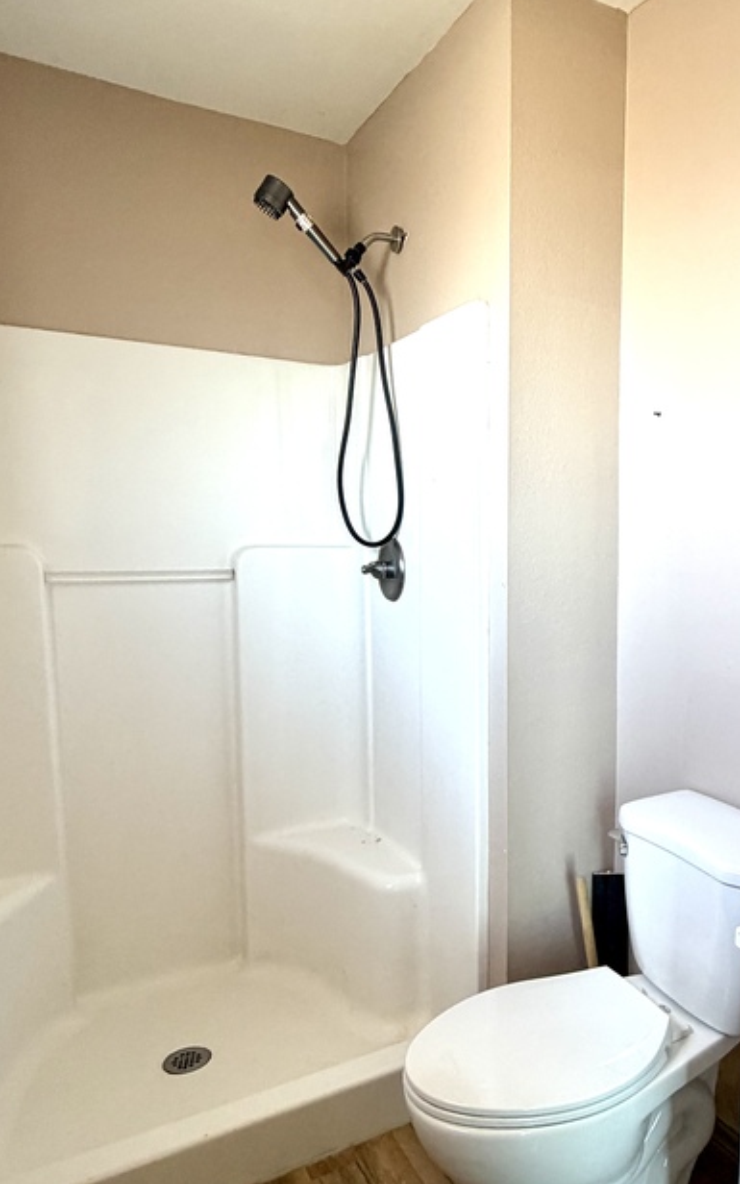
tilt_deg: -7.2
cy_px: 642
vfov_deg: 70.3
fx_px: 839
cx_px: 555
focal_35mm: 26
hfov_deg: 45.9
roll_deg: +0.1
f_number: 2.2
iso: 320
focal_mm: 2.22
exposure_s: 1/86
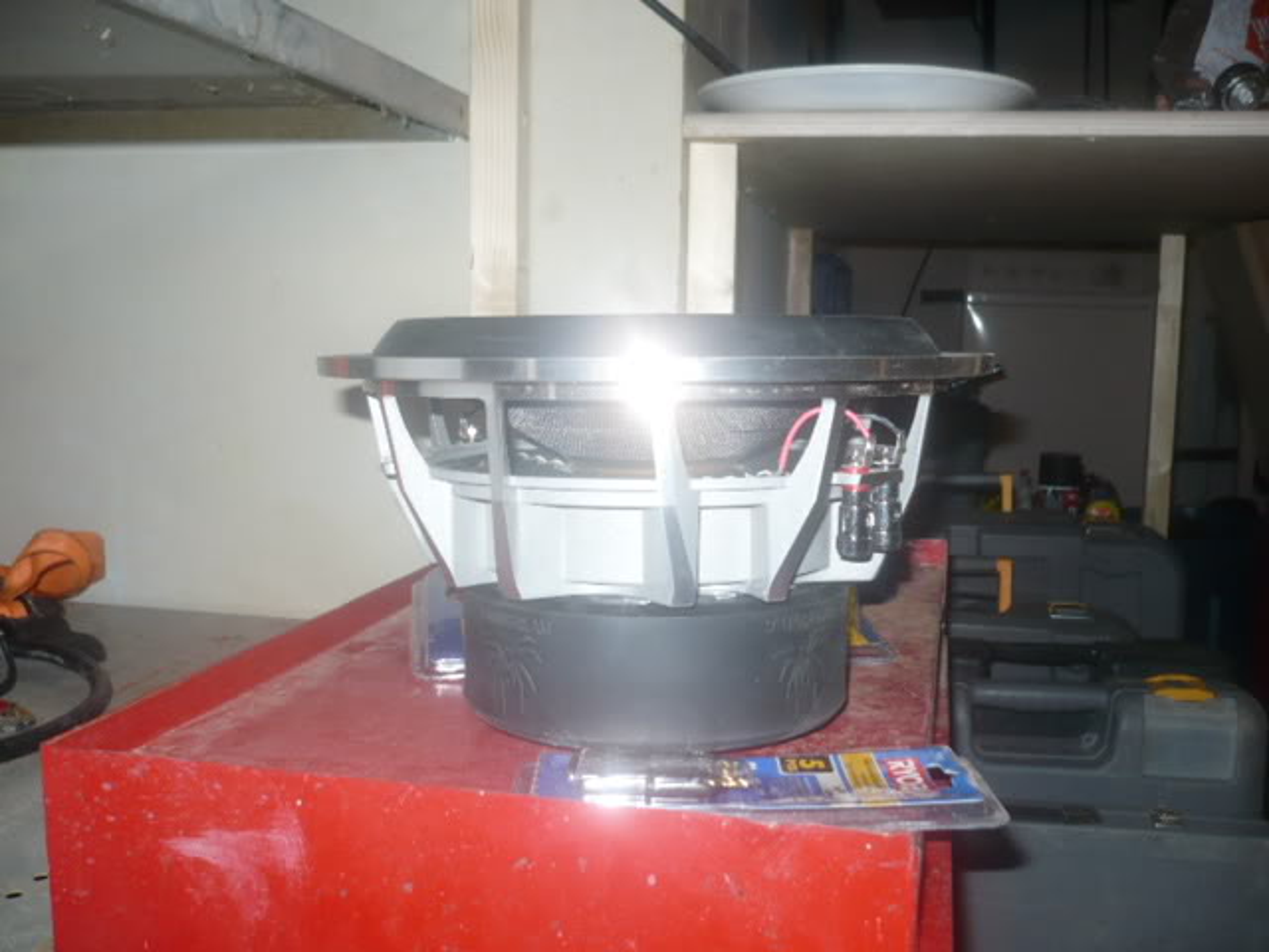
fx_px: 1283
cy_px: 476
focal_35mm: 35
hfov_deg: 52.6
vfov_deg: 40.7
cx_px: 634
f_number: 2.8
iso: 100
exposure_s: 1/30
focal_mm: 5.8
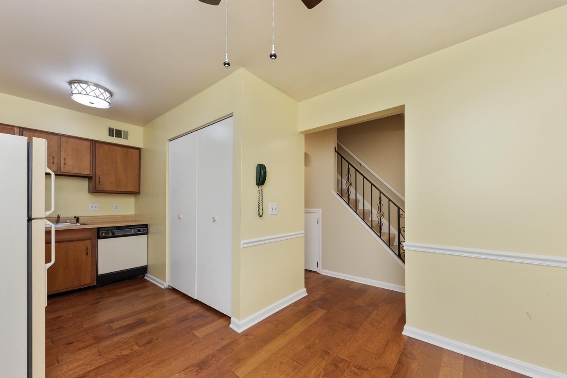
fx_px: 205
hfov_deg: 108.3
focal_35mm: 13
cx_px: 283
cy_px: 203
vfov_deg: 85.3
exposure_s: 1/25
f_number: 5.6
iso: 250
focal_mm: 12
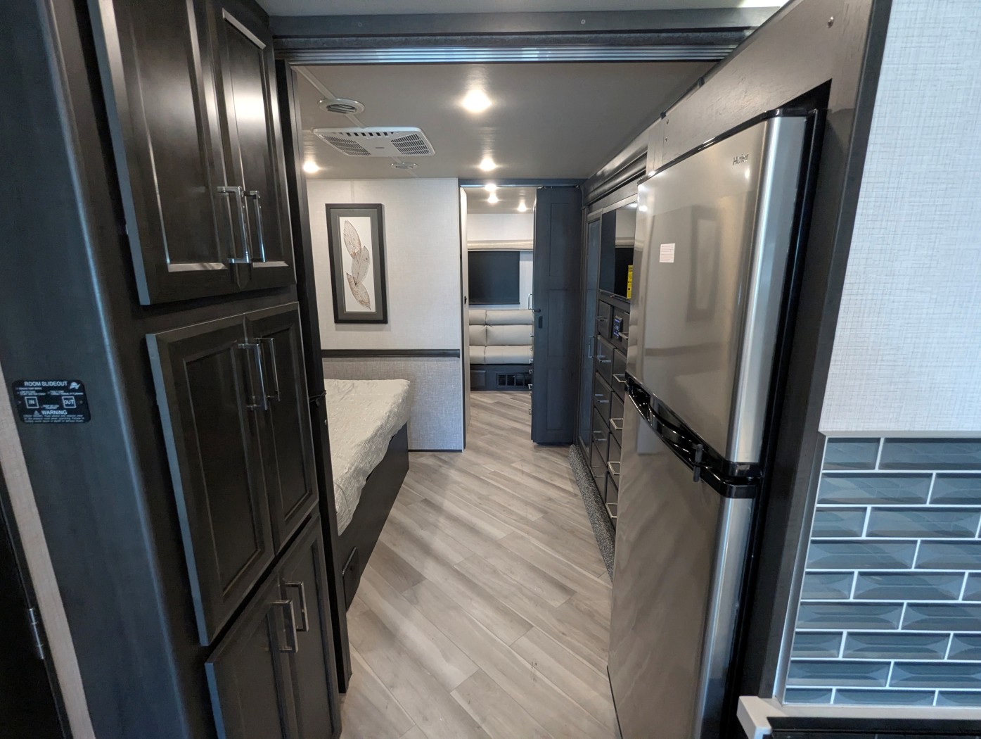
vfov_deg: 78.2
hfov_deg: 94.4
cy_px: 370
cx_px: 490
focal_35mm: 16
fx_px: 454
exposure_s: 1/49.3
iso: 413
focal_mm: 2.35
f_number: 2.2
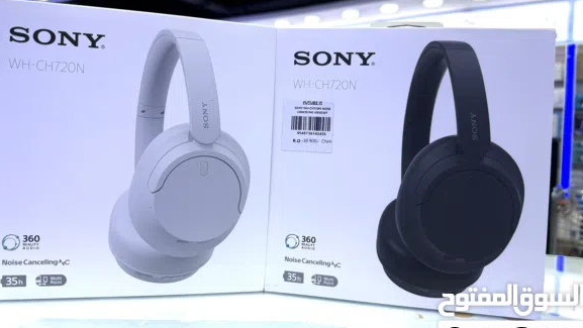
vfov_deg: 40.1
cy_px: 138
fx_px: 448
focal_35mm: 29
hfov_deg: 66.0
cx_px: 286
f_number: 1.78
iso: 100
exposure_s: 1/237
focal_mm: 6.76
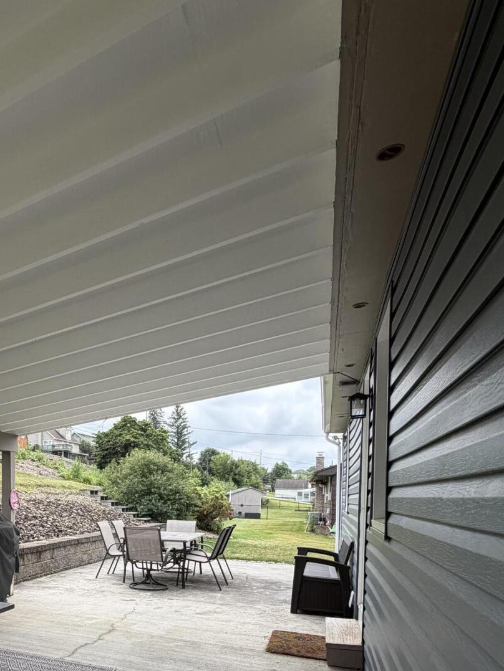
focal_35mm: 26
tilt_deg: -1.8
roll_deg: -0.5
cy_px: 515
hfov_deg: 47.9
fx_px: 505
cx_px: 55
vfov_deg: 62.8
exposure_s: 1/502
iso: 50
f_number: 2.2
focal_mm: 2.22
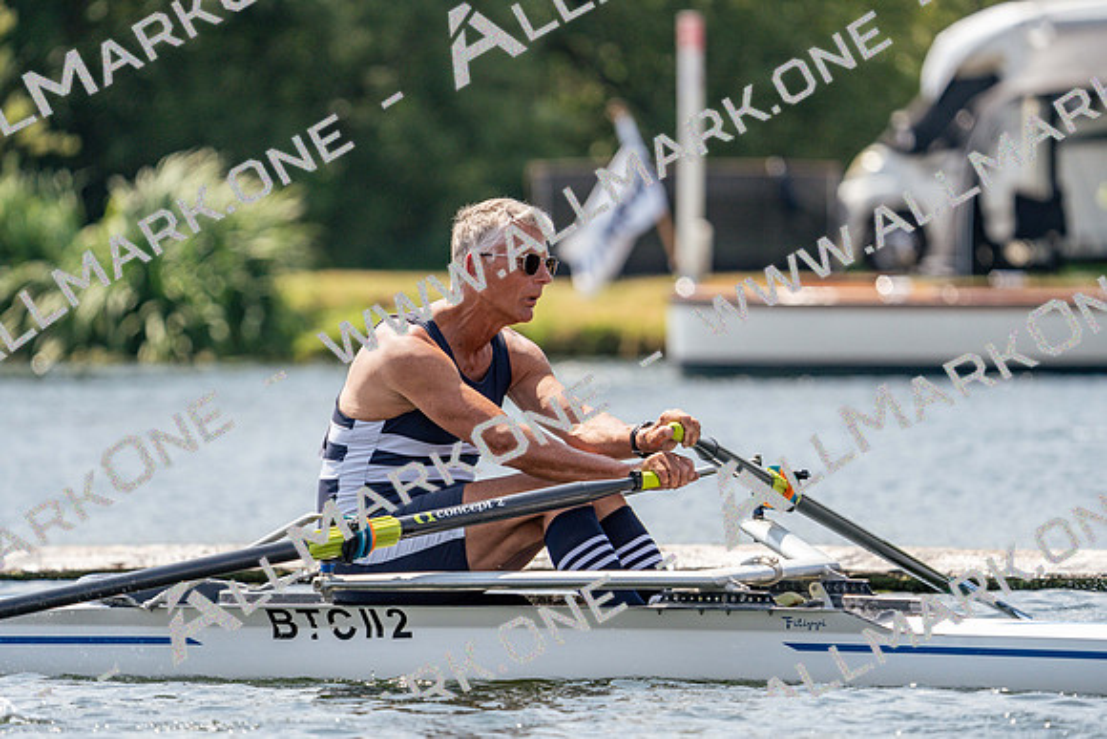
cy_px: 370
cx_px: 554
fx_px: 11503
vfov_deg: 3.7
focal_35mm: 374
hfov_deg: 5.5
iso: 320
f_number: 6.3
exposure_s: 1/1600
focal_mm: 374
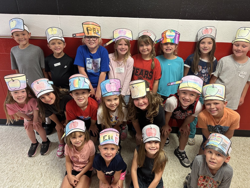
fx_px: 173
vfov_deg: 56.8
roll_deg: -1.8
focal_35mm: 24
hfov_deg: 71.6
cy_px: 94
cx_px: 125
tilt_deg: -26.8
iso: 250
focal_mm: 6.86
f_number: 1.78
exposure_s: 1/60
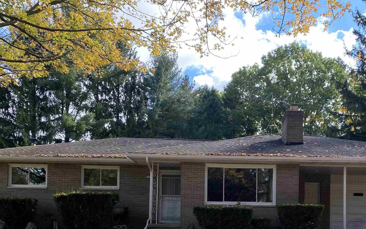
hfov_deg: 45.7
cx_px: 236
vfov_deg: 28.6
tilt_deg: +2.1
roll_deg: -0.5
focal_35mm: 43
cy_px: 209
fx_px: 429
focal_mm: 4.25
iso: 32
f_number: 1.8
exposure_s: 1/426
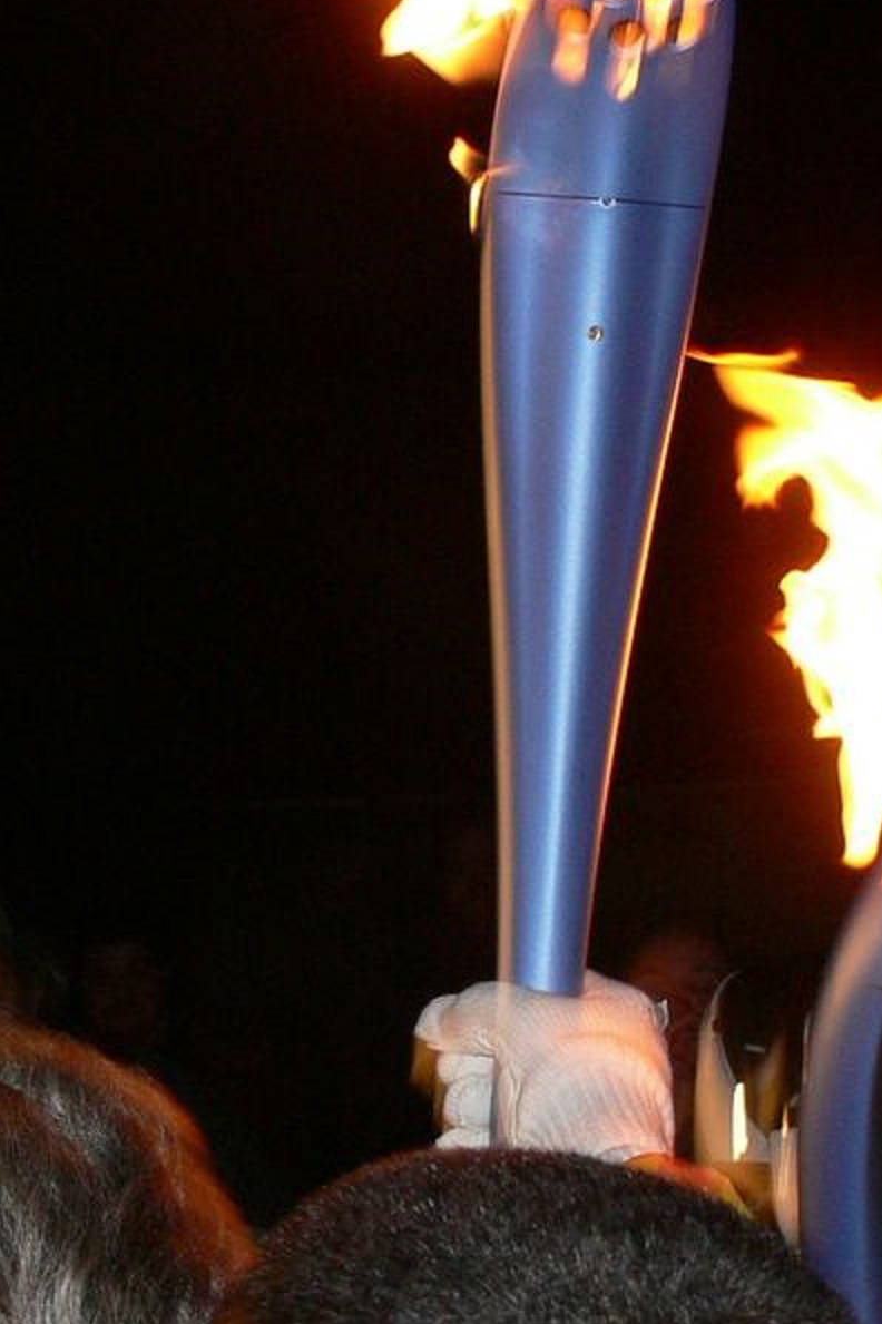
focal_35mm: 49
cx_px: 596
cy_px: 438
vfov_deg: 39.9
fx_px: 1802
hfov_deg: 27.3
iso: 100
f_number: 2.8
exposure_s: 1/30
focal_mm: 7.4
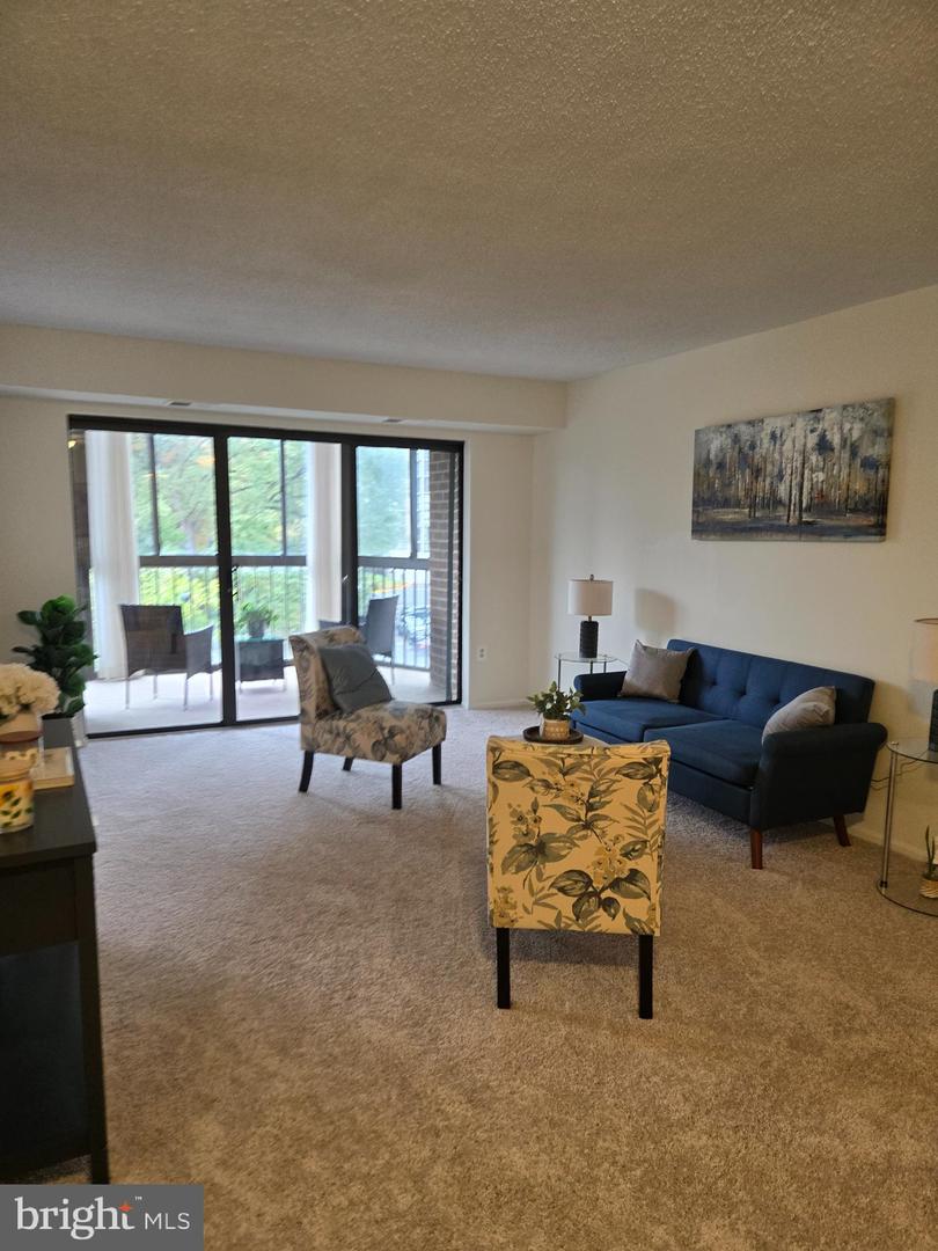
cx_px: 469
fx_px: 831
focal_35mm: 23
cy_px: 626
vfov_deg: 73.9
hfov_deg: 58.9
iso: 125
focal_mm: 5.4
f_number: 1.8
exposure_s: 1/120
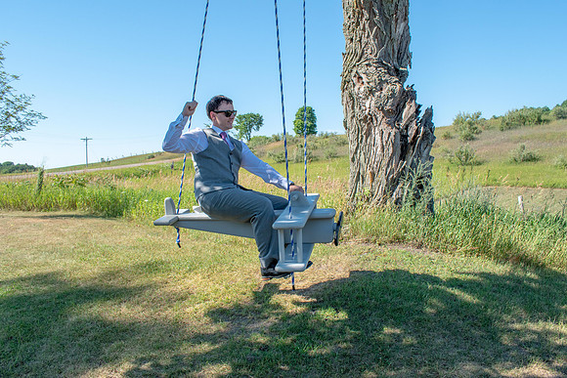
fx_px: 473
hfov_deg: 61.9
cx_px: 284
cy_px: 189
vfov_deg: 43.6
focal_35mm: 30
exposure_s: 1/320
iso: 200
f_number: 9
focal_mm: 20
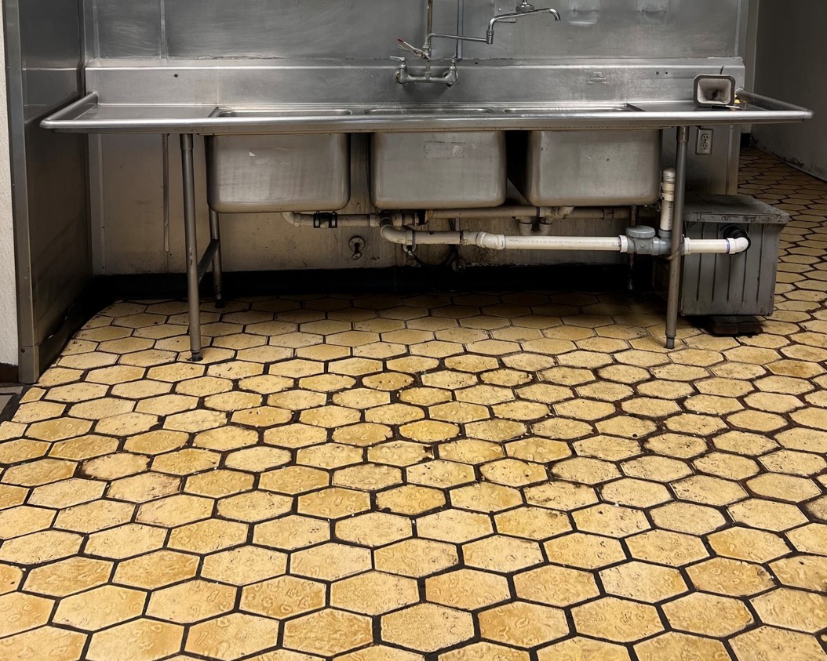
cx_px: 415
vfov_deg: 37.6
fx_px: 906
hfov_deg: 49.1
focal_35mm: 37
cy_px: 71
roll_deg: +0.3
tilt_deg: -6.5
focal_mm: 5.7
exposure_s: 1/60
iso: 64
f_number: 1.5
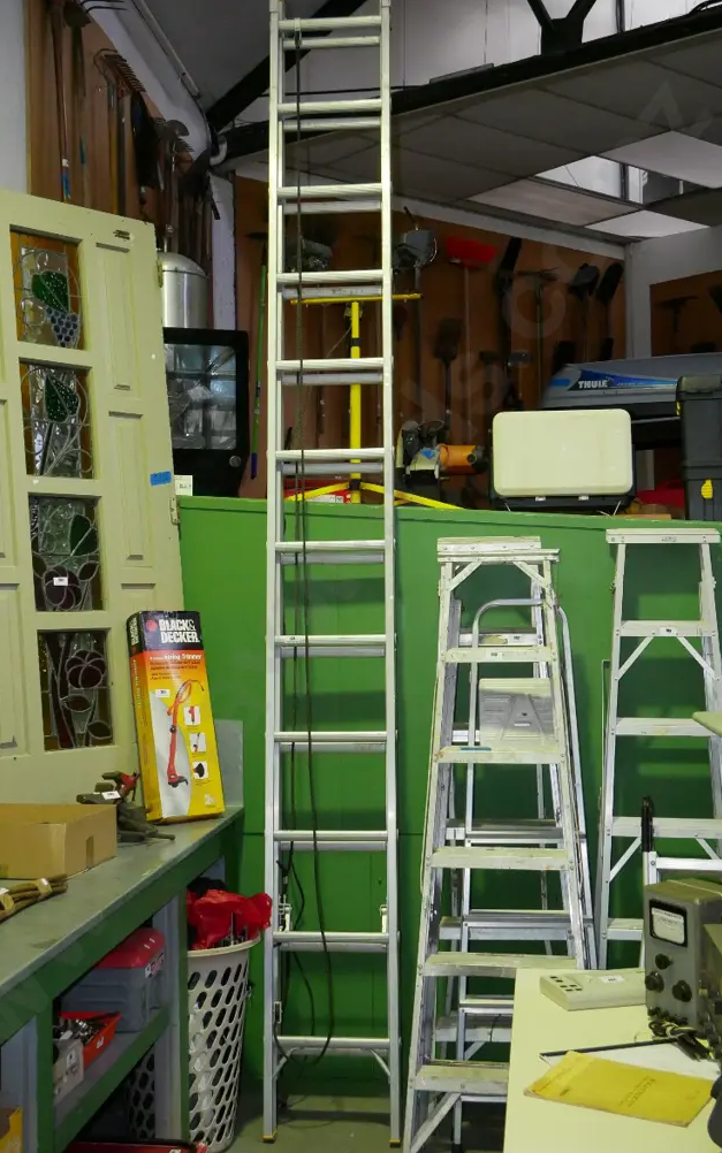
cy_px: 570
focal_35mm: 39
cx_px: 335
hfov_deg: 32.8
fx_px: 1227
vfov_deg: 50.4
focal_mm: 18
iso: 3200
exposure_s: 1/100
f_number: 5.6
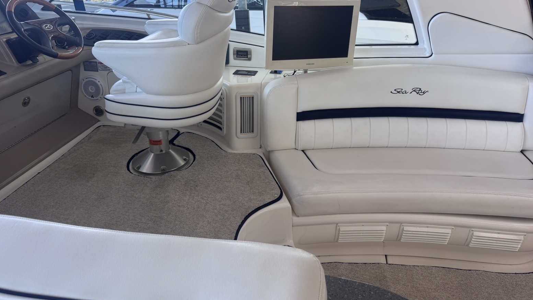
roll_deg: +1.8
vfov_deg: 42.6
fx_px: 382
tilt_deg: -23.5
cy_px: 113
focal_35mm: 27
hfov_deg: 69.8
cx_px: 275
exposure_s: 1/121
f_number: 1.78
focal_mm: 6.76
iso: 64
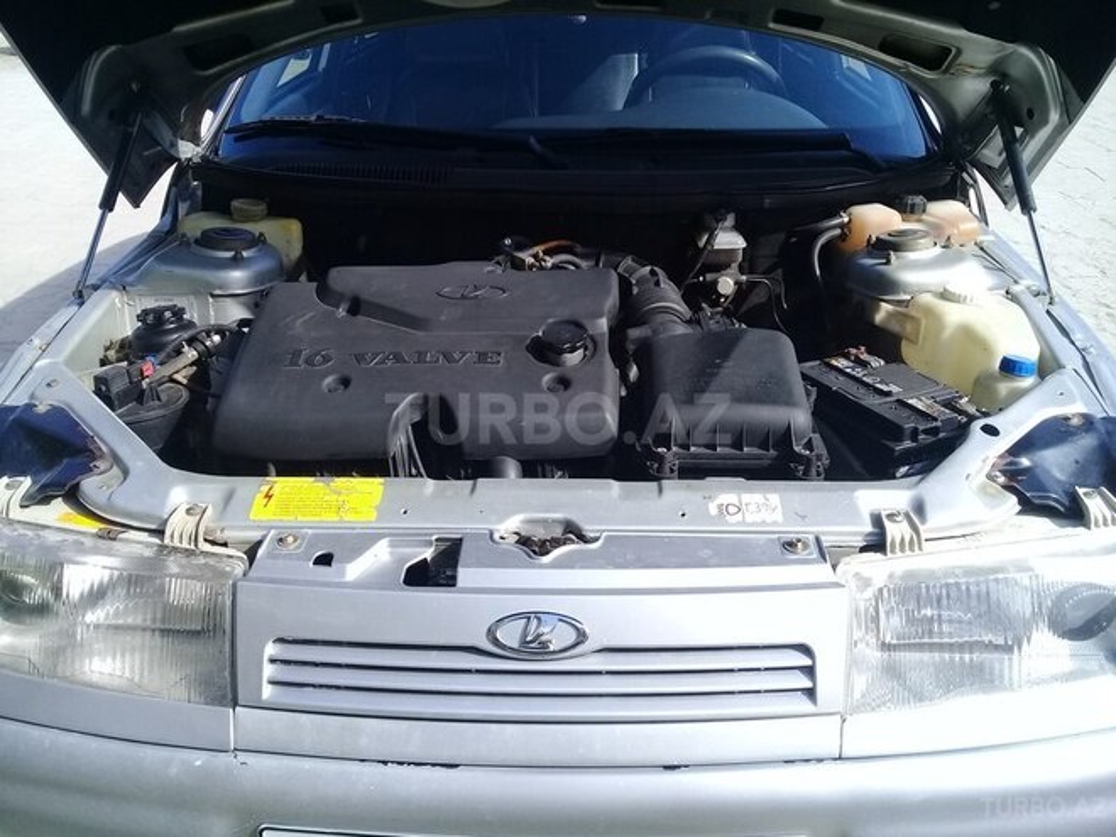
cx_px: 558
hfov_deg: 58.4
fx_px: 999
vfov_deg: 45.4
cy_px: 418
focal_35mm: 31
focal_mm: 3.3
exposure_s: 1/646
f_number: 2.2
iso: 50
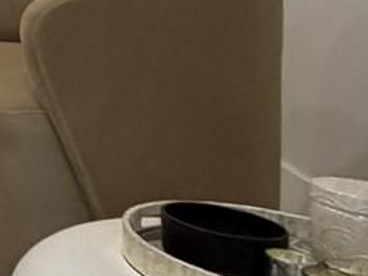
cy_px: -145
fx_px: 957
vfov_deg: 15.1
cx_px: -797
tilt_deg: -4.1
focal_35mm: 90
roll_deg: +2.5
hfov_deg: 10.8
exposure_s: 1/120
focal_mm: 2.22
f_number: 2.2
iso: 250
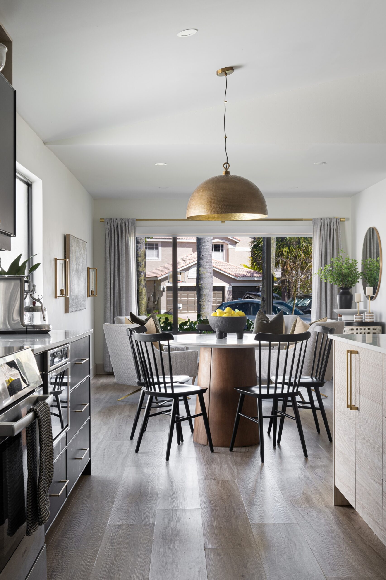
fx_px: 724
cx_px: 193
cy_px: 290
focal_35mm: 45
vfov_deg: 43.6
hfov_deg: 29.8
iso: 160
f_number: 9
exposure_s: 1/6
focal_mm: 30
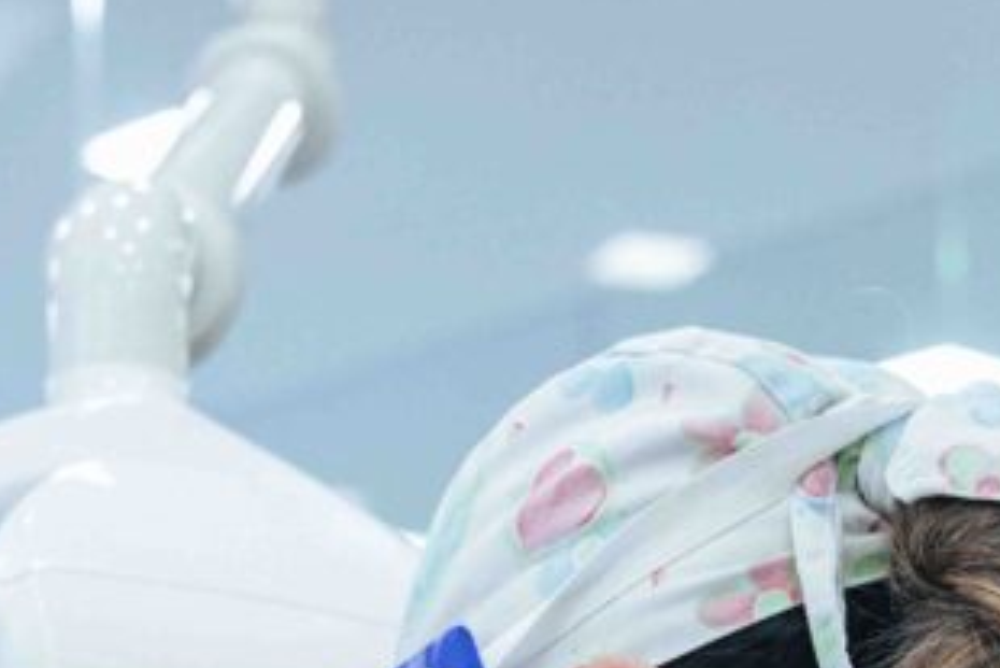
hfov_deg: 12.4
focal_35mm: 165
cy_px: 1031
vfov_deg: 8.1
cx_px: 581
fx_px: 4585
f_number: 3.5
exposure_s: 1/100
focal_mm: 50
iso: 250
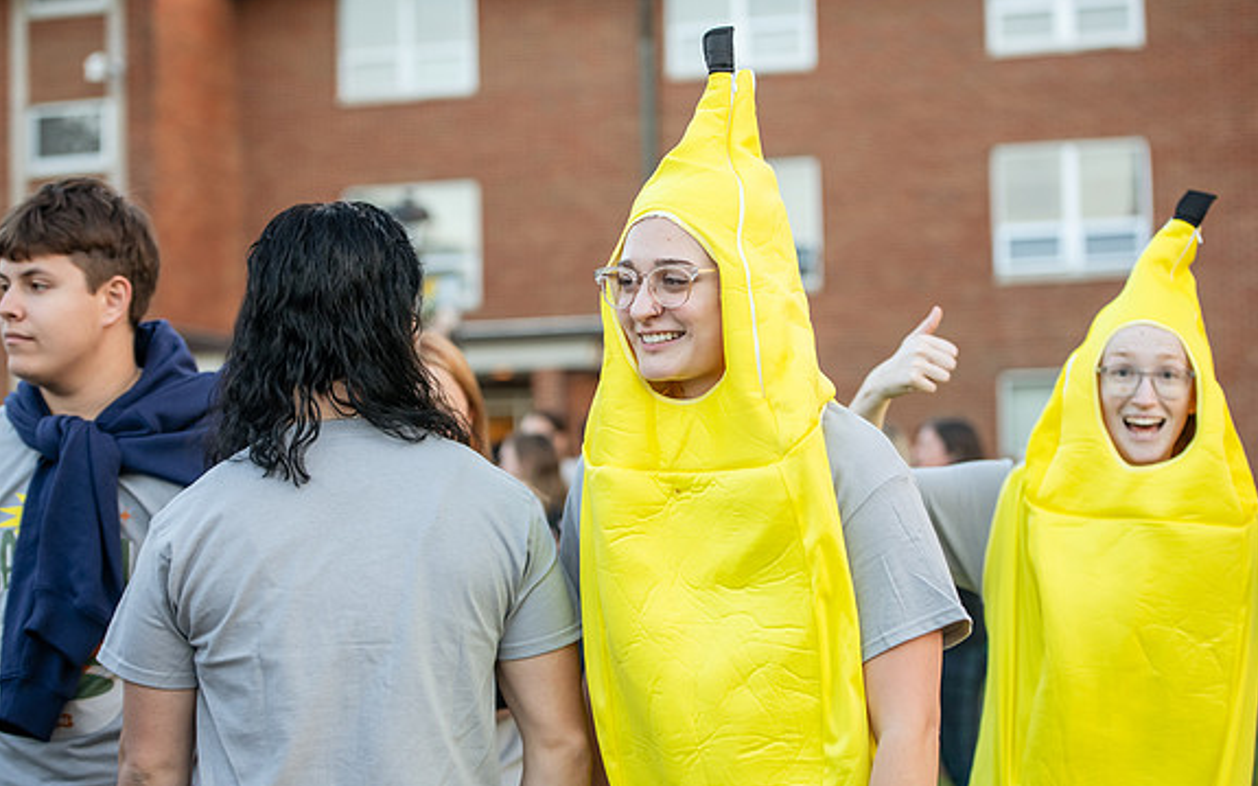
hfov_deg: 28.6
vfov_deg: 18.1
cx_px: 632
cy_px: 419
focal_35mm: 72
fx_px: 2468
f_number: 3.2
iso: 1000
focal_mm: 70
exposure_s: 1/400
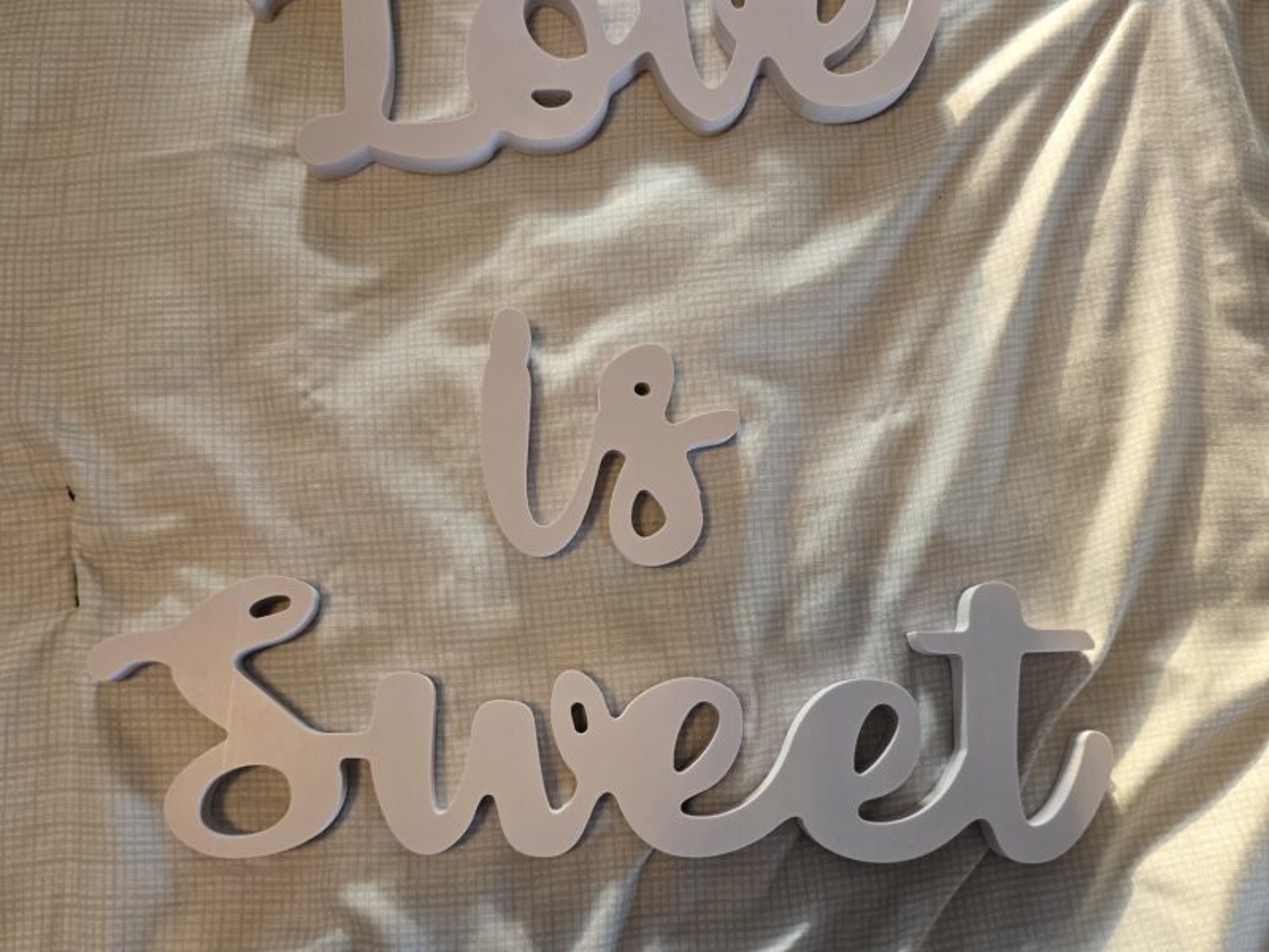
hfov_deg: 73.9
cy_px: 476
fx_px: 843
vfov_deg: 58.9
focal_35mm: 23
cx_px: 634
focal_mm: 6.3
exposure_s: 1/120
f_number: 1.7
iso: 400
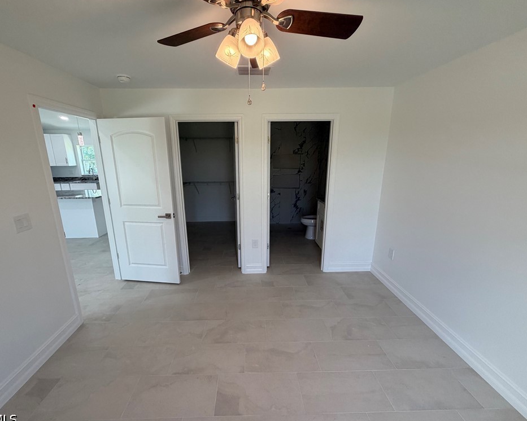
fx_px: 234
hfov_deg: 96.8
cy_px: 212
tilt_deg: -13.8
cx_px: 253
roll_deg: +0.6
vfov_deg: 84.0
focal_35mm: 15
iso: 160
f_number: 2.2
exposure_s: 1/120
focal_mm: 2.22
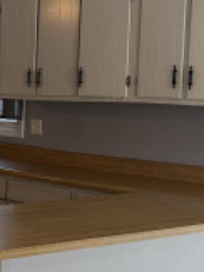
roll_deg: -0.2
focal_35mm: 98
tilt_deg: -7.4
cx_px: -145
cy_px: 170
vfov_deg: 20.0
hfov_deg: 13.7
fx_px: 771
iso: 200
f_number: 1.78
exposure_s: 1/131
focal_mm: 6.76
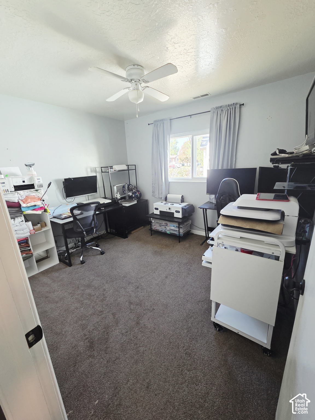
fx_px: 158
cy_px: 210
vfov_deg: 106.2
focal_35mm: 13
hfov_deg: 89.9
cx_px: 158
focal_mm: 2.2
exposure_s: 1/60
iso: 160
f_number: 2.2
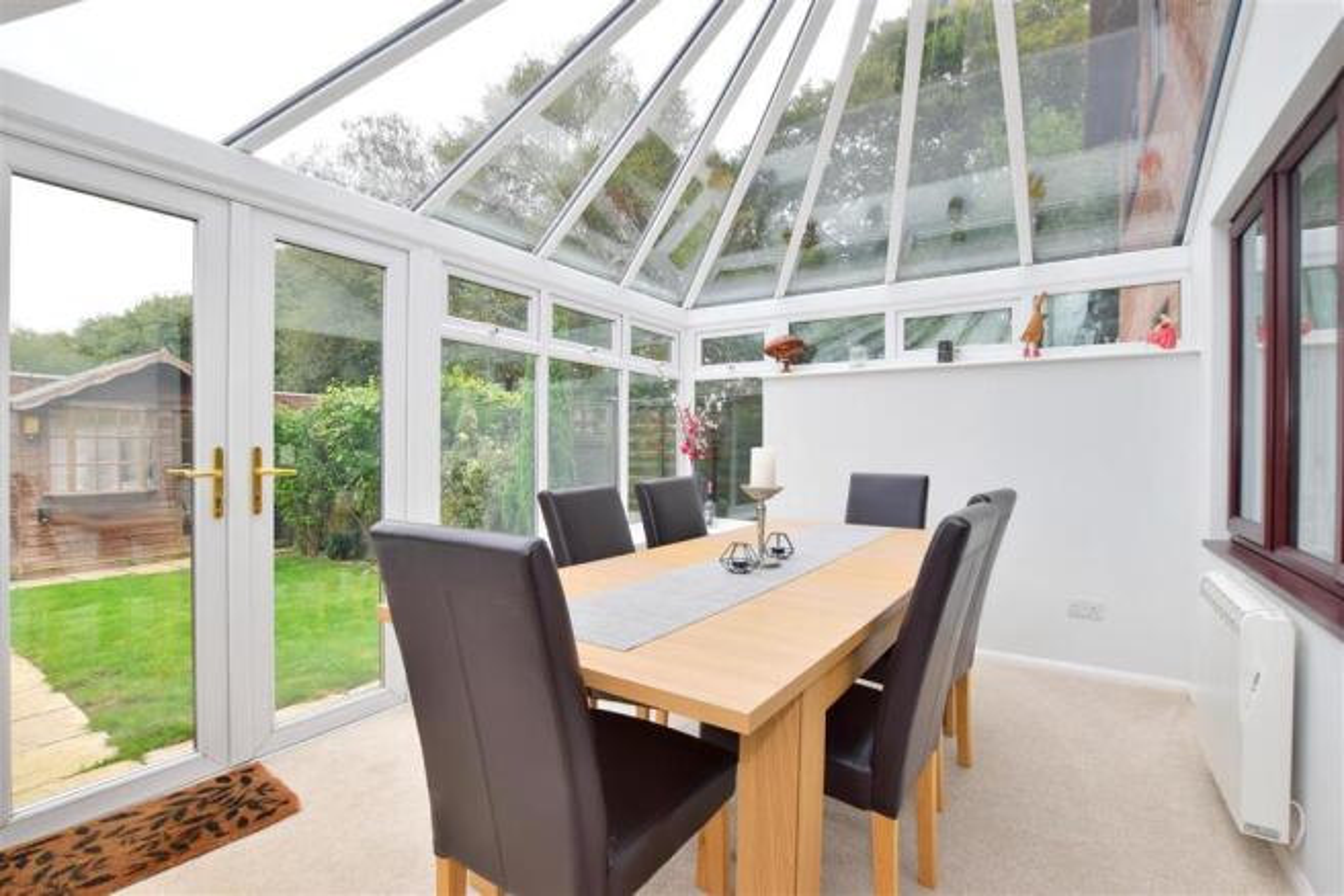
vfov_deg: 77.3
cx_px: 672
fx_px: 560
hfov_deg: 100.4
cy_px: 448
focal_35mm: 15
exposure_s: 1/25
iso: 400
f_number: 11
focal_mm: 10
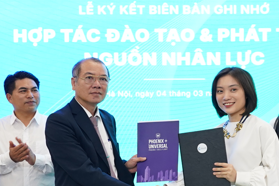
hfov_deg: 25.3
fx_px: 620
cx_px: 156
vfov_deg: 16.9
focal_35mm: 80
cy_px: 154
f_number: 2.2
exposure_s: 1/160
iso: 1250
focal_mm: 20
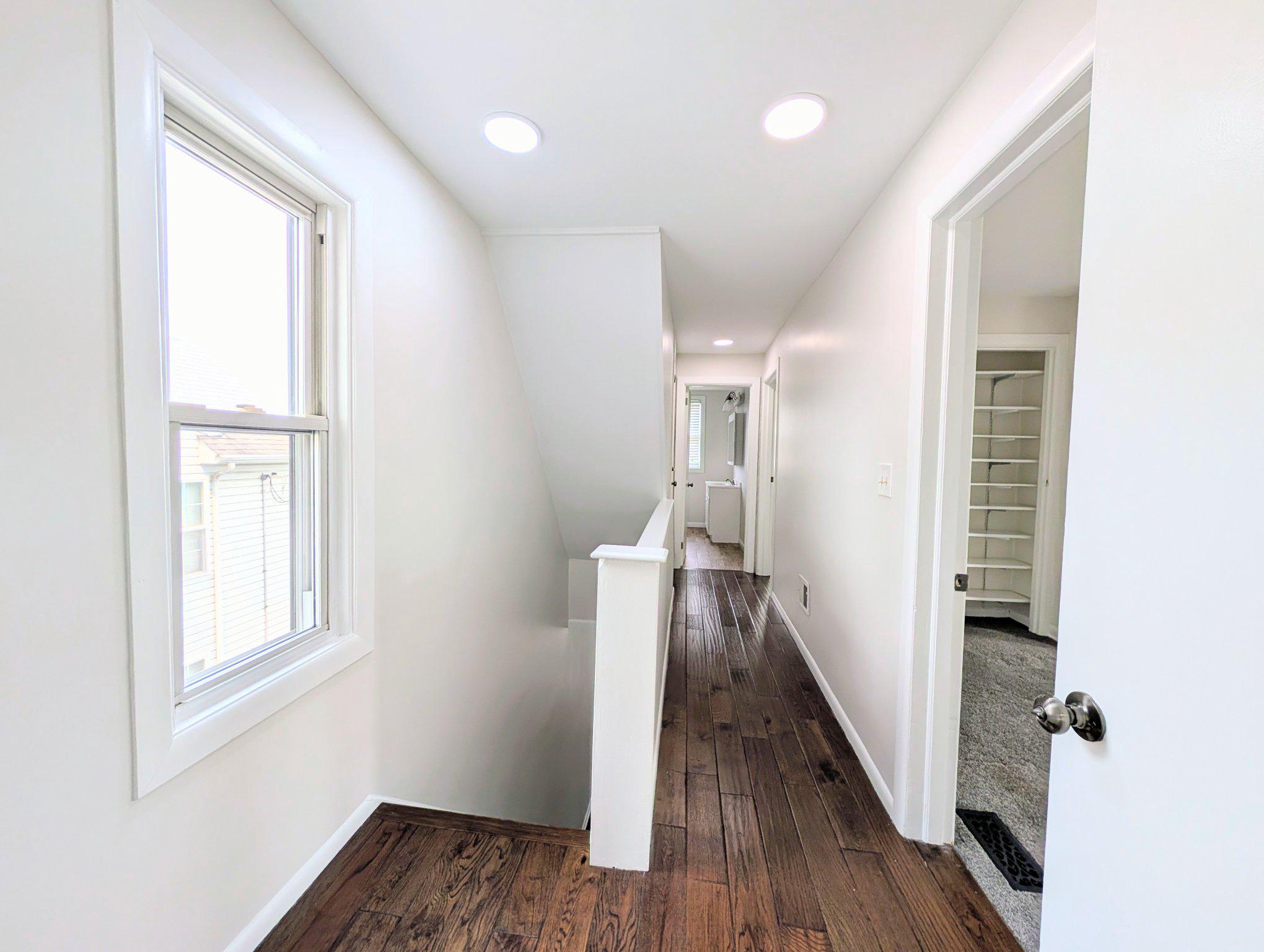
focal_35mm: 12
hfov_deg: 110.5
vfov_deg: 94.6
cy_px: 476
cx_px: 632
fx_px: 439
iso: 43
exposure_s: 1/284
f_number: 1.7
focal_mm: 2.02
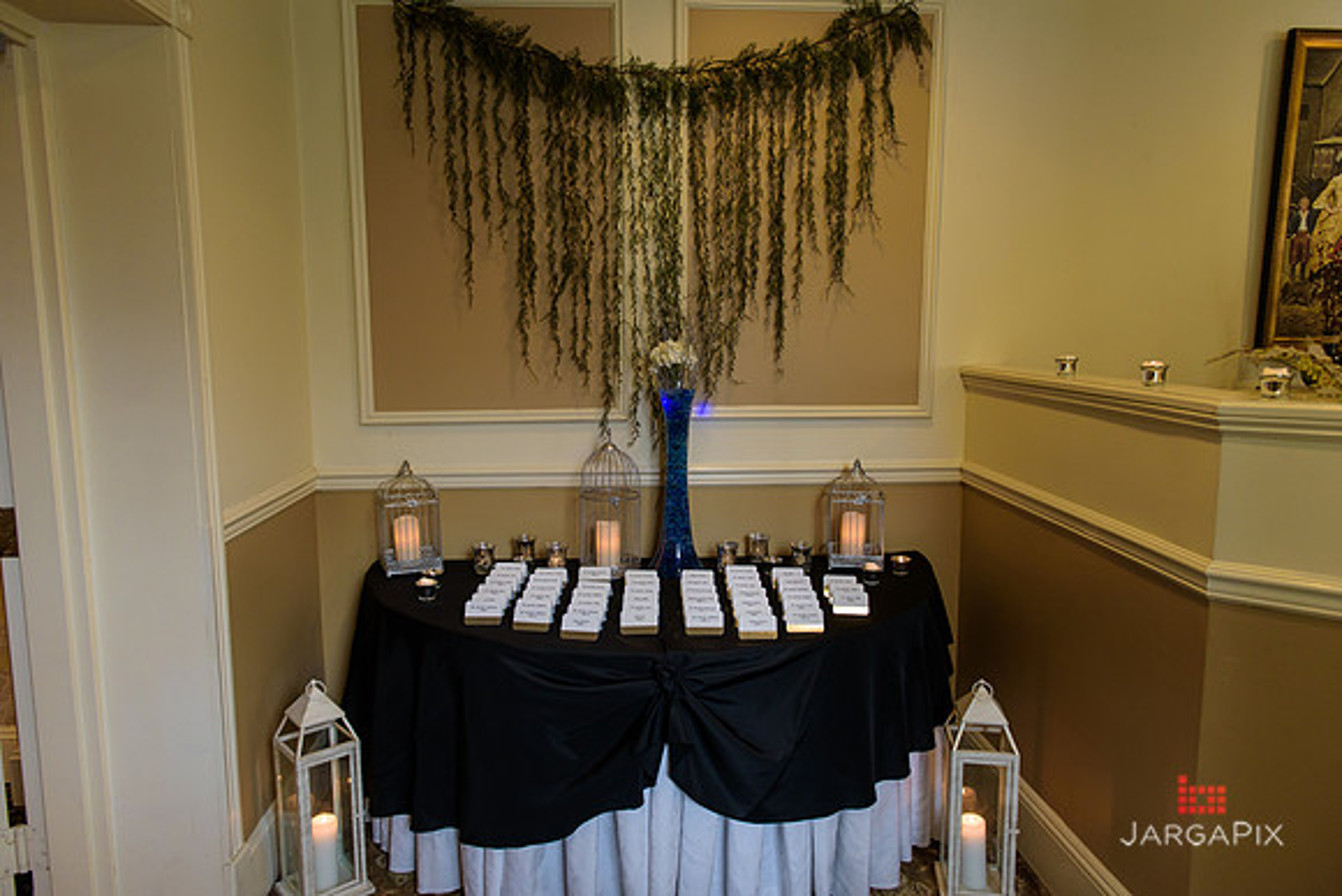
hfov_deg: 73.7
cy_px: 448
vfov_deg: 53.2
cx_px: 671
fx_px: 895
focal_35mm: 24
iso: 800
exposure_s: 1/125
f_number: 3.2
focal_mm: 24
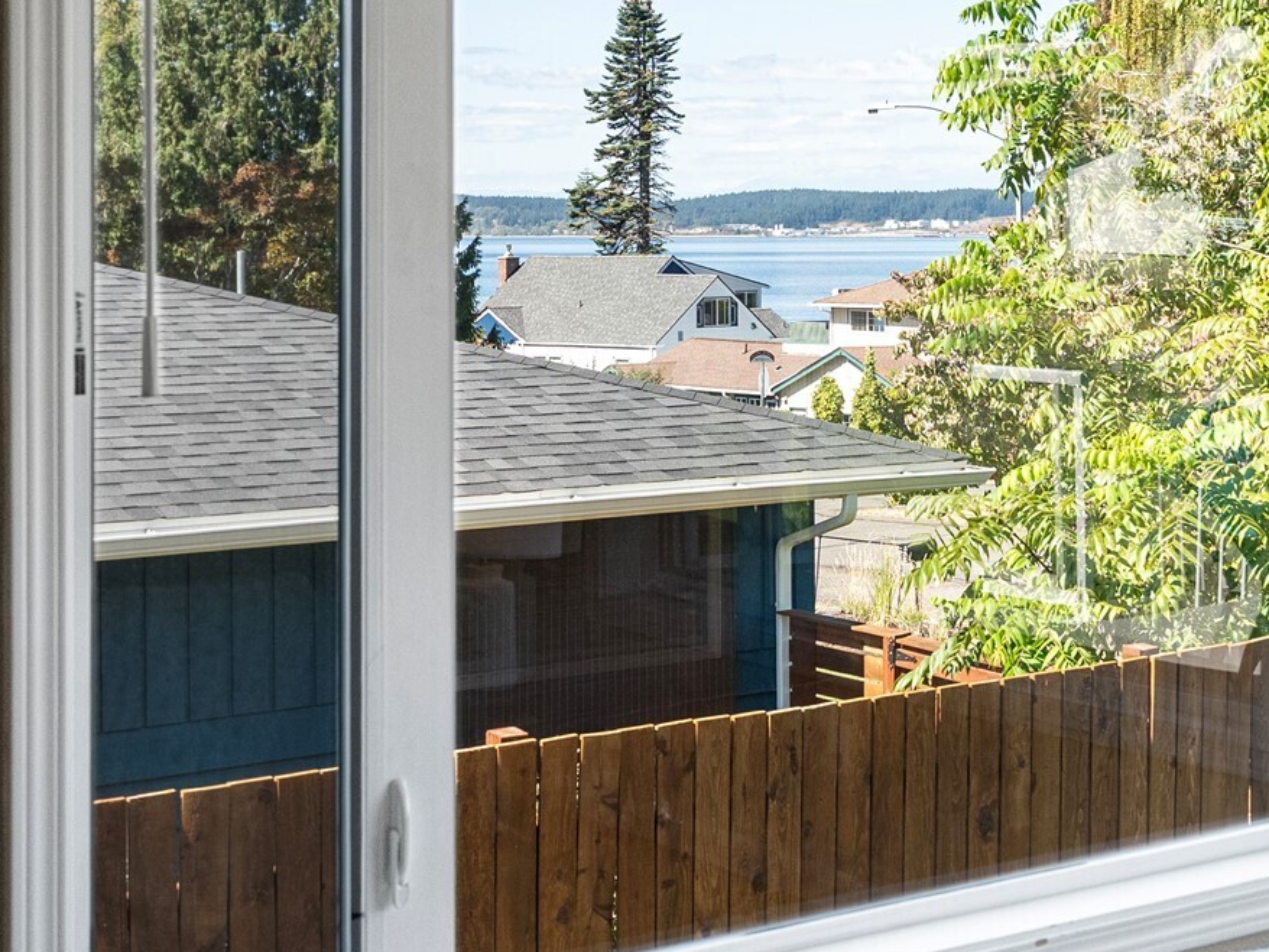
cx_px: 709
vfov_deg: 22.4
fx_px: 2384
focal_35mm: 65
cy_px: 228
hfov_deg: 29.8
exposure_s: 1/800
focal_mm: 35
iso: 1600
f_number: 6.3
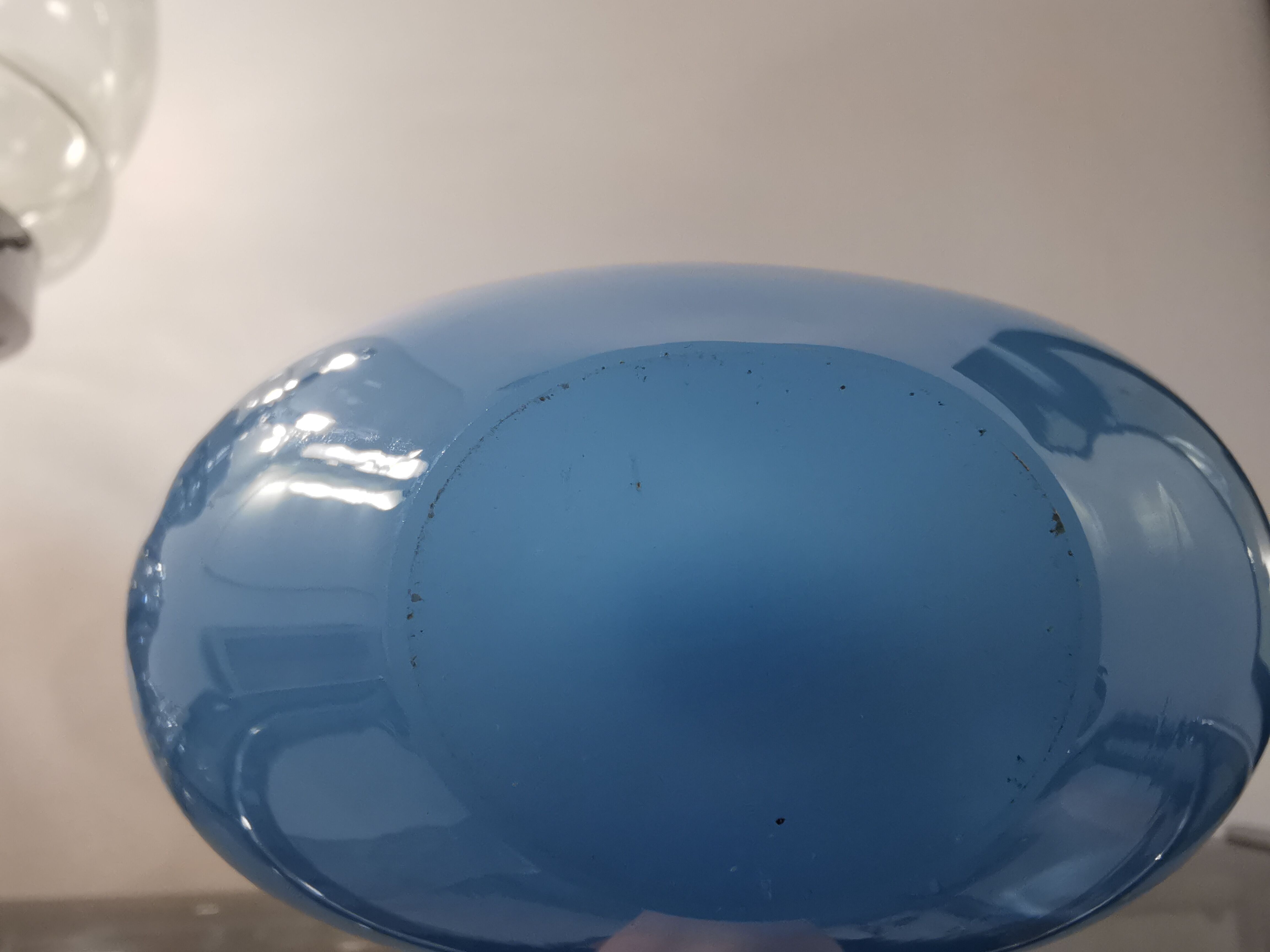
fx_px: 991
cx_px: 635
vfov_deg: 51.4
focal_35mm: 27
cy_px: 476
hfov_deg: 65.3
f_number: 2.2
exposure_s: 1/50
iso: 100
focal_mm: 2.26
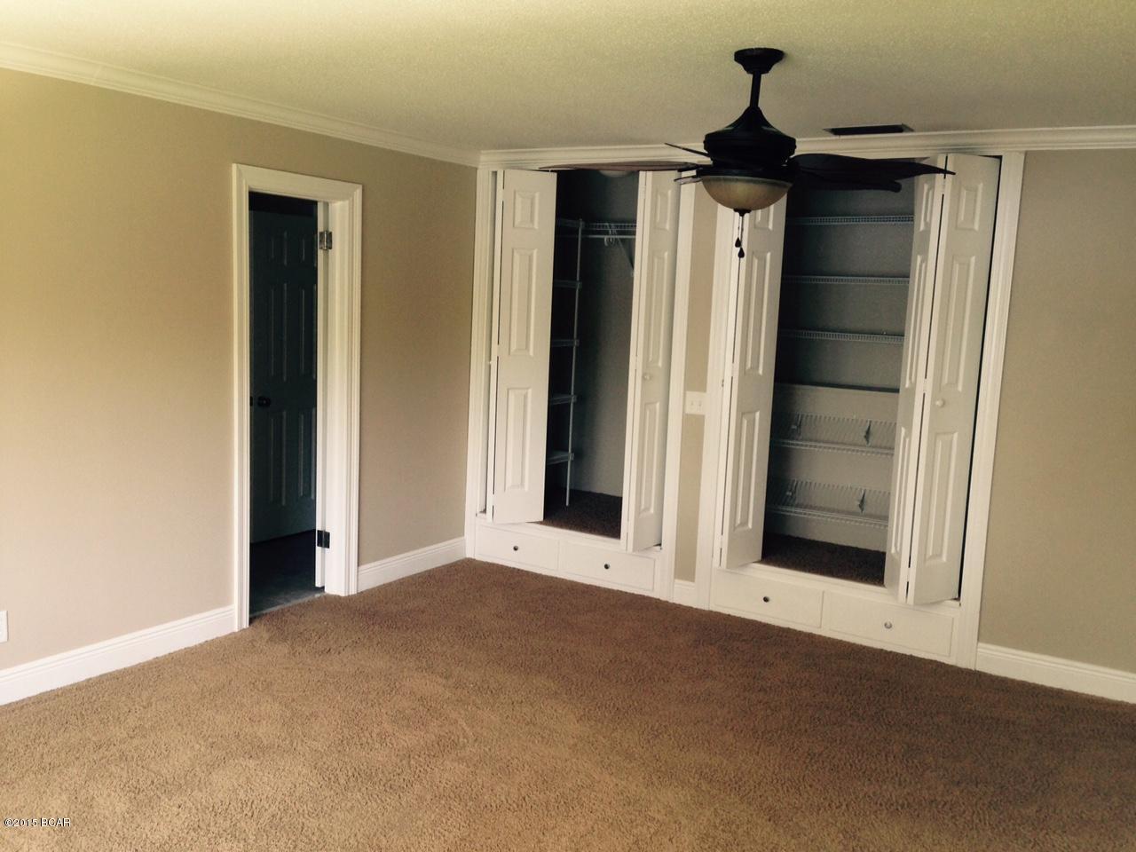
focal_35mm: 33
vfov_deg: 42.9
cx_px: 568
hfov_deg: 55.4
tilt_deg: -8.1
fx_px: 1083
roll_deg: -2.8
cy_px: 426
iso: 50
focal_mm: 4.12
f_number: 2.4
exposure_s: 1/33
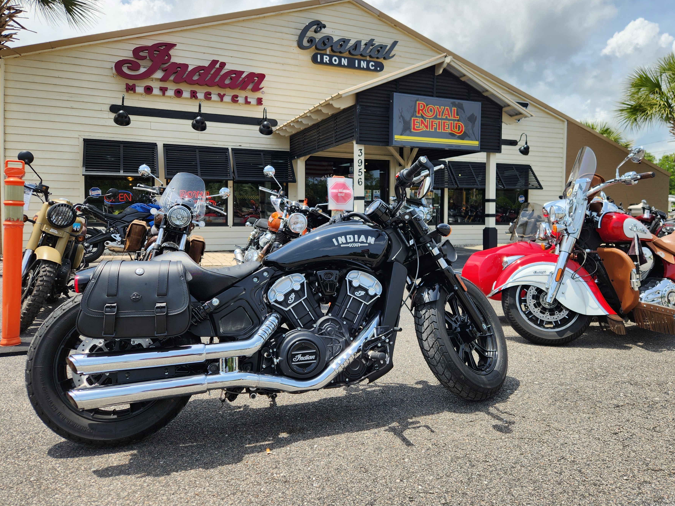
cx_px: 377
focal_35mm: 26
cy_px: 229
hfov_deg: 67.1
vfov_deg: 53.0
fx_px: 507
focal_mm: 5.4
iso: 20
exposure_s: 1/1225
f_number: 1.8
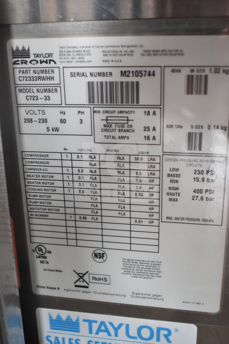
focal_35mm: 42
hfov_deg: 31.9
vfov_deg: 46.4
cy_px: 172
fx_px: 401
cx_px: 114
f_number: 4.2
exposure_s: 1/50
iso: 1000
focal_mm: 28
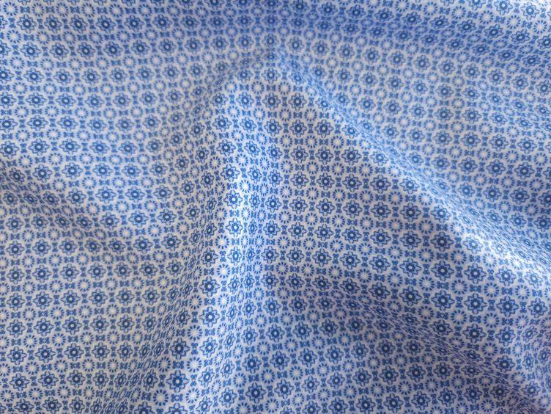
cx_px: 276
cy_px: 207
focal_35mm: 24
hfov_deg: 71.6
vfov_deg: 56.8
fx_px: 382
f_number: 1.8
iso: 250
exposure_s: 1/180
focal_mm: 5
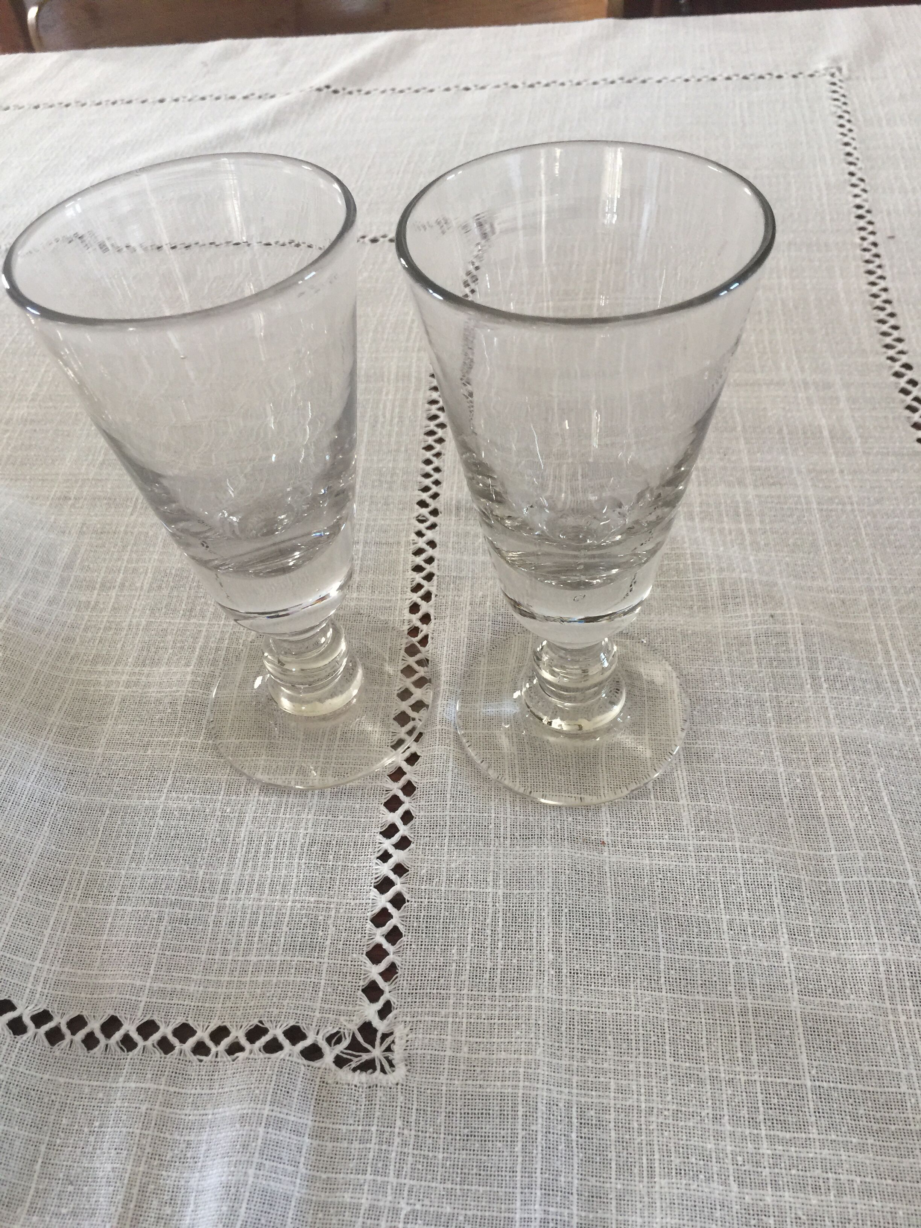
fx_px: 1029
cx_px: 460
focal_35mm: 29
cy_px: 614
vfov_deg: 61.7
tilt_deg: -45.5
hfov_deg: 48.2
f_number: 2.2
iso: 80
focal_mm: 4.15
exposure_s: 1/33
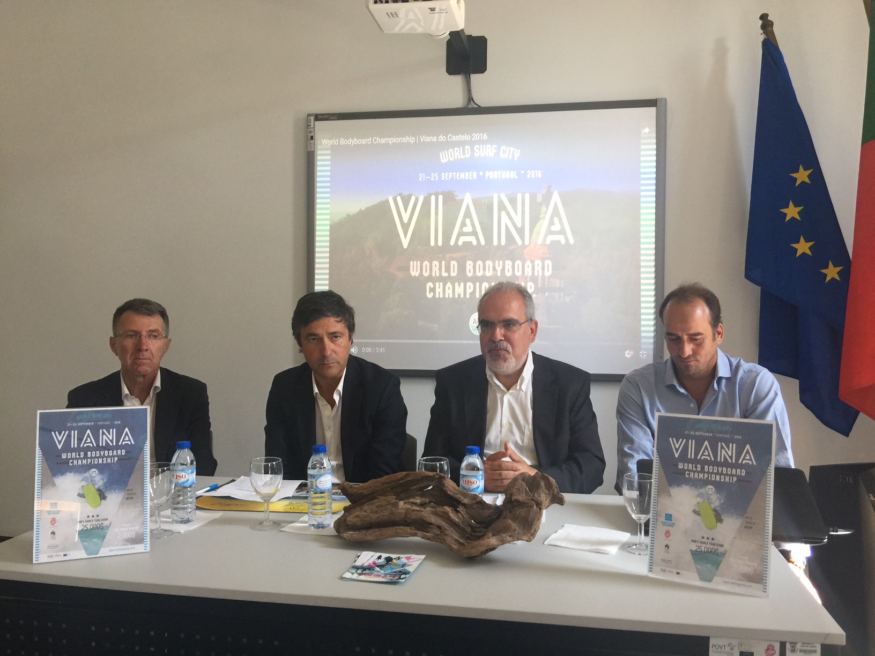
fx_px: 733
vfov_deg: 48.2
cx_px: 438
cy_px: 328
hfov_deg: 61.7
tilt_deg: -1.1
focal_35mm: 29
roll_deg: -0.4
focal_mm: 4.15
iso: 50
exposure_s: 1/33
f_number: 2.2
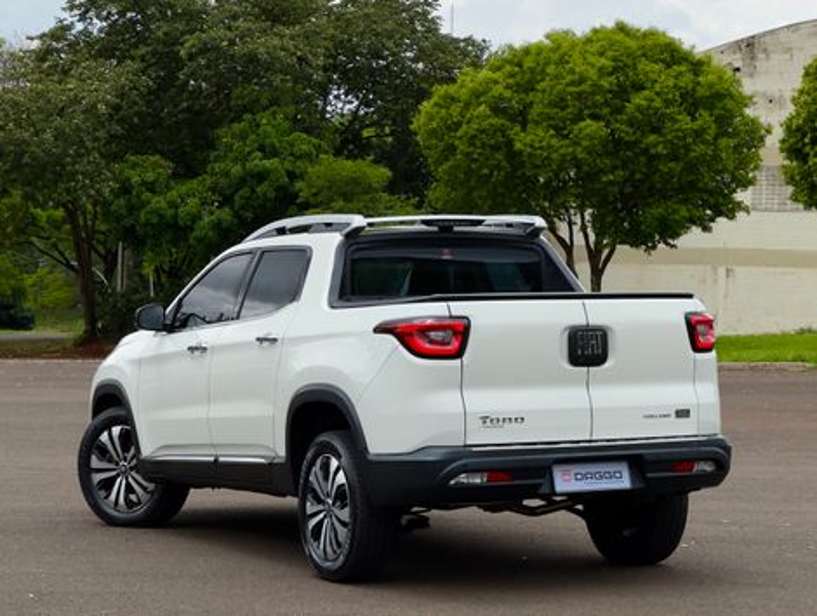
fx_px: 1820
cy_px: 308
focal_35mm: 77
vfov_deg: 19.2
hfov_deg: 25.3
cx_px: 408
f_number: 2.8
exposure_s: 1/951
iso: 25
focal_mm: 9
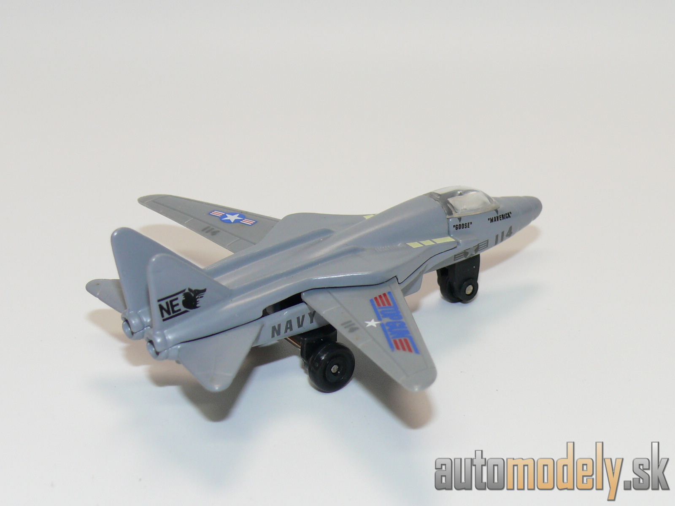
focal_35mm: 87
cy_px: 253
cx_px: 338
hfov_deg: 22.5
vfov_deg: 17.0
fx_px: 1696
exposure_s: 1/30
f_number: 4
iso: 100
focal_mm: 12.4
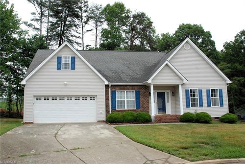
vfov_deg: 40.1
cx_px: 122
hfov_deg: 57.2
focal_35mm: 33
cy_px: 82
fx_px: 225
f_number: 10
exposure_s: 1/400
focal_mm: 22
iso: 1600
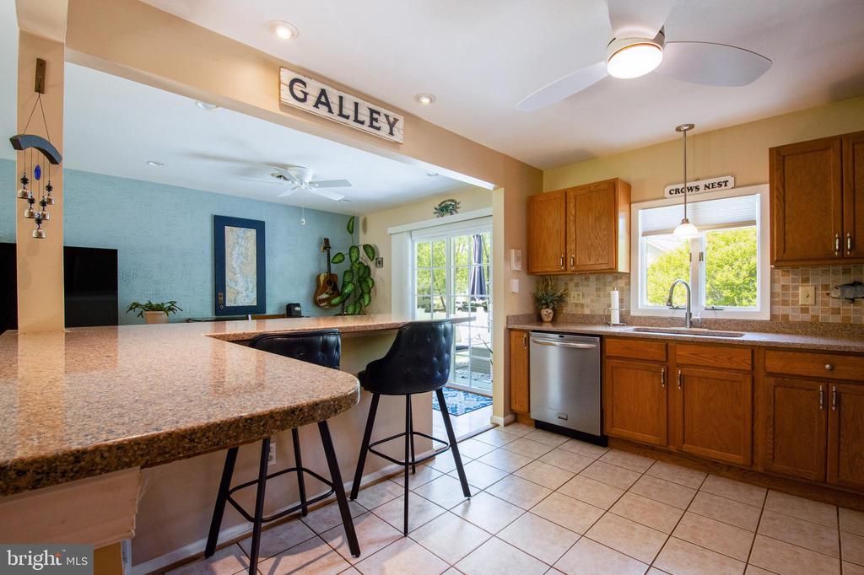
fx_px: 360
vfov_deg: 77.3
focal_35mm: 15
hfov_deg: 100.4
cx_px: 432
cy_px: 288
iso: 1250
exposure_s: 1/30
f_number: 8
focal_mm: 10
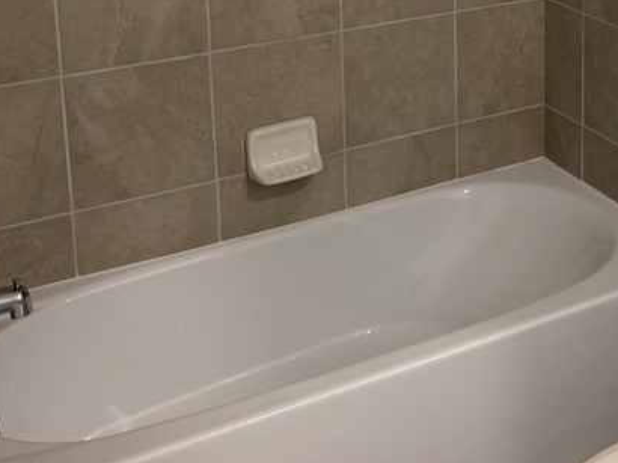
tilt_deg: -8.2
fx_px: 1071
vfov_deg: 22.4
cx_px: 609
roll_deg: -0.2
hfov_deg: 30.1
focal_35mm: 60
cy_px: -101
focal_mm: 6.76
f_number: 1.78
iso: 125
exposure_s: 1/60
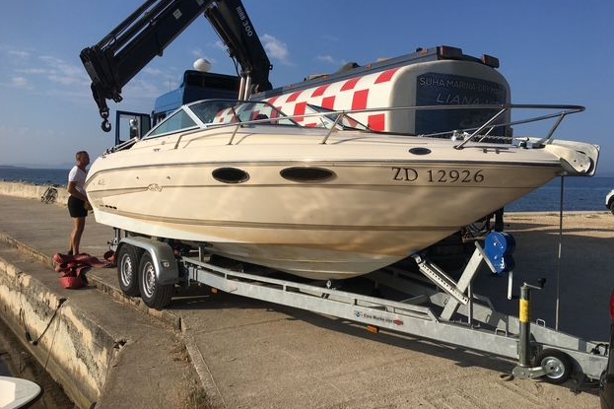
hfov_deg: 60.3
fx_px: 529
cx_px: 308
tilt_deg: -1.4
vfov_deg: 42.3
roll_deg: -0.6
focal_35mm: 31
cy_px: 192
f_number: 2.2
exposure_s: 1/3497
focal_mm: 4.15
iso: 25
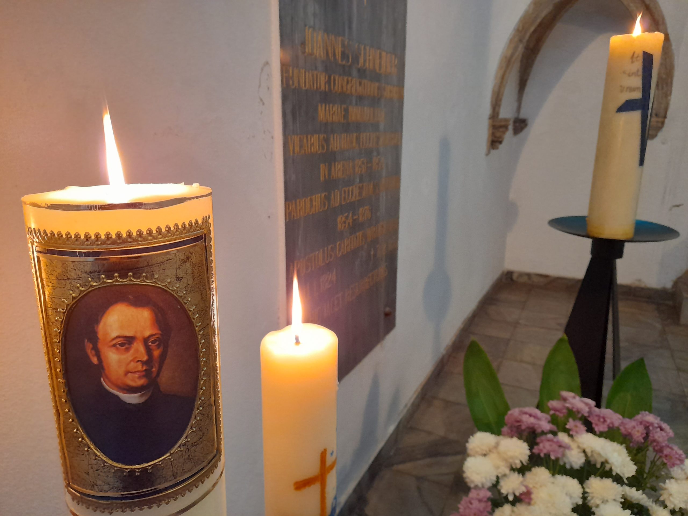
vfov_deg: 54.9
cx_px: 344
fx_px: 497
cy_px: 258
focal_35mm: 25
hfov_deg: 69.4
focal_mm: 4.6
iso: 640
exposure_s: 1/25
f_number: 2
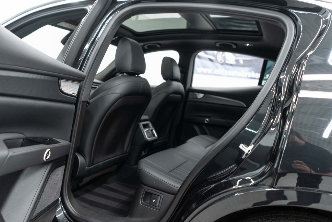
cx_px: 166
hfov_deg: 65.5
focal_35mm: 28
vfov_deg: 46.4
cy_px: 111
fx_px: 258
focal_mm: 28
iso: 800
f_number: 3.2
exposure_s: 1/40
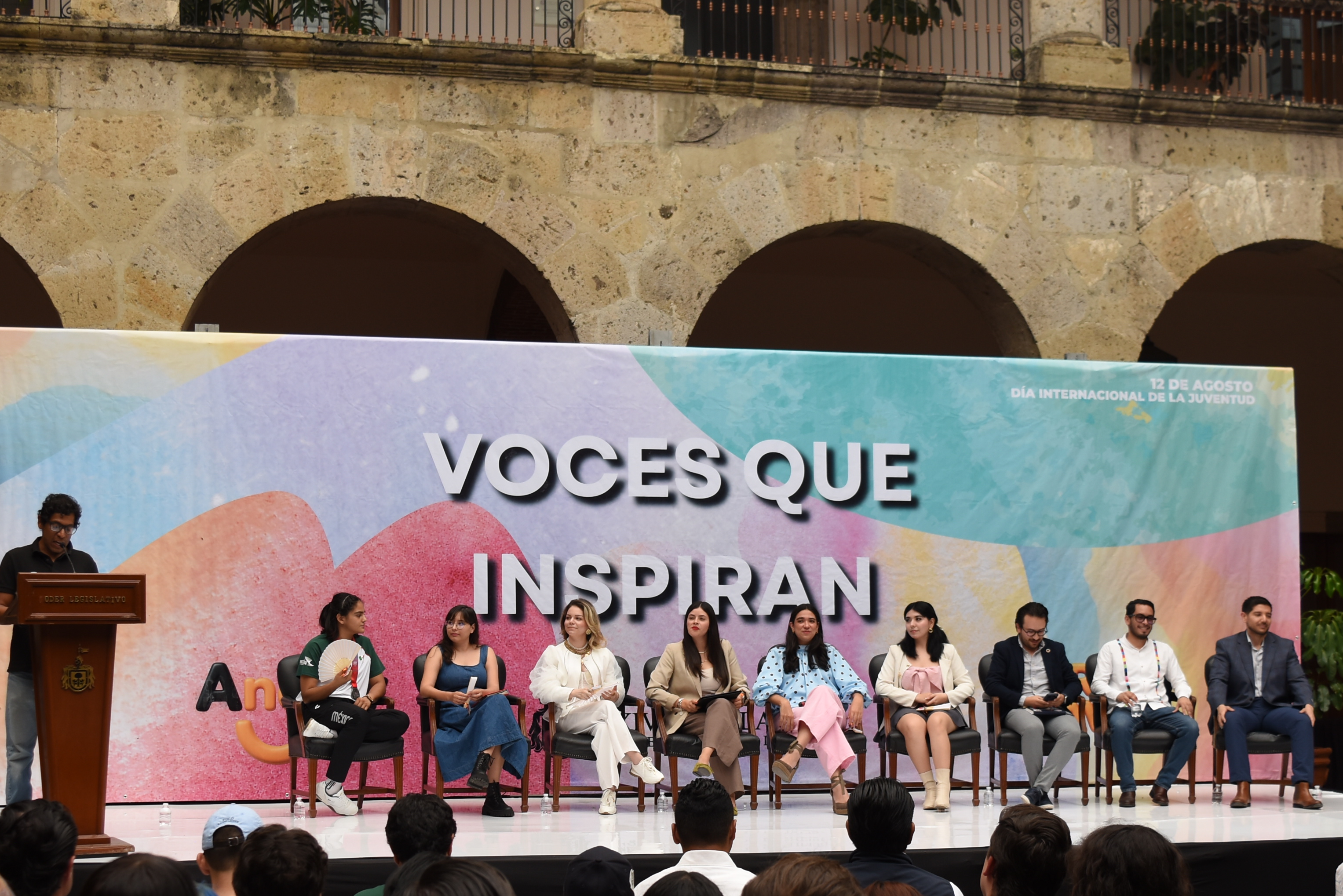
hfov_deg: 37.5
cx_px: 612
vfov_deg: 25.4
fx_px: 1978
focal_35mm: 53
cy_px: 620
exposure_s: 1/160
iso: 160
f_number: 5
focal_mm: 24
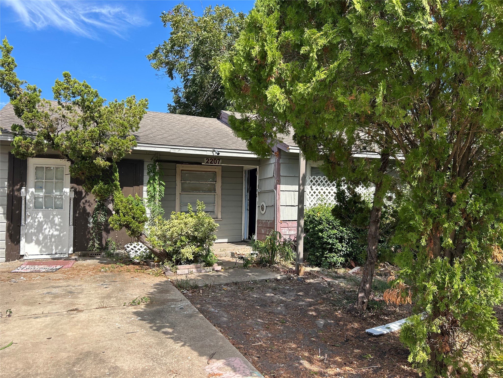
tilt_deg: +2.1
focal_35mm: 26
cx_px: 252
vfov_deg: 53.1
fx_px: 378
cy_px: 189
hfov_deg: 67.3
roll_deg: -0.5
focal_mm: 5.7
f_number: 1.5
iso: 50
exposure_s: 1/2252
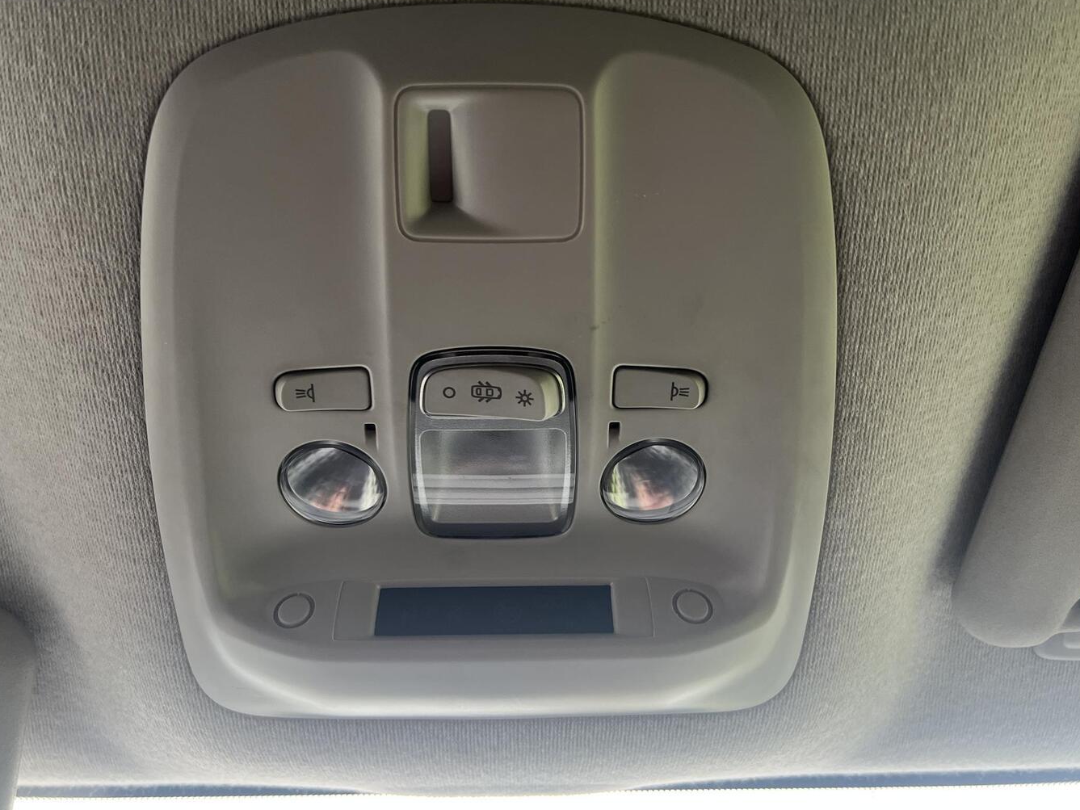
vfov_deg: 49.8
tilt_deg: +56.7
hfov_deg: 63.4
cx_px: 536
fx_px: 874
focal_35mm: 28
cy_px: 399
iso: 200
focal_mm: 5.7
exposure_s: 1/60
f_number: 1.5
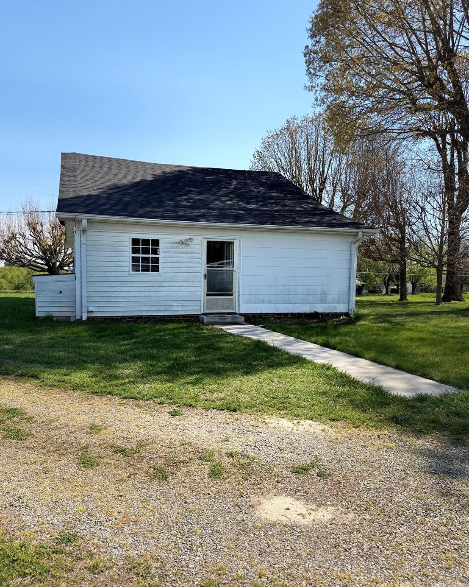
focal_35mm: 26
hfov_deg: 54.9
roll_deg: -0.6
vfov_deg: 66.0
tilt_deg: -3.1
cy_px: 305
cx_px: 232
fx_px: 451
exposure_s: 1/4405
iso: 80
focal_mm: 6.76
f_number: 1.78
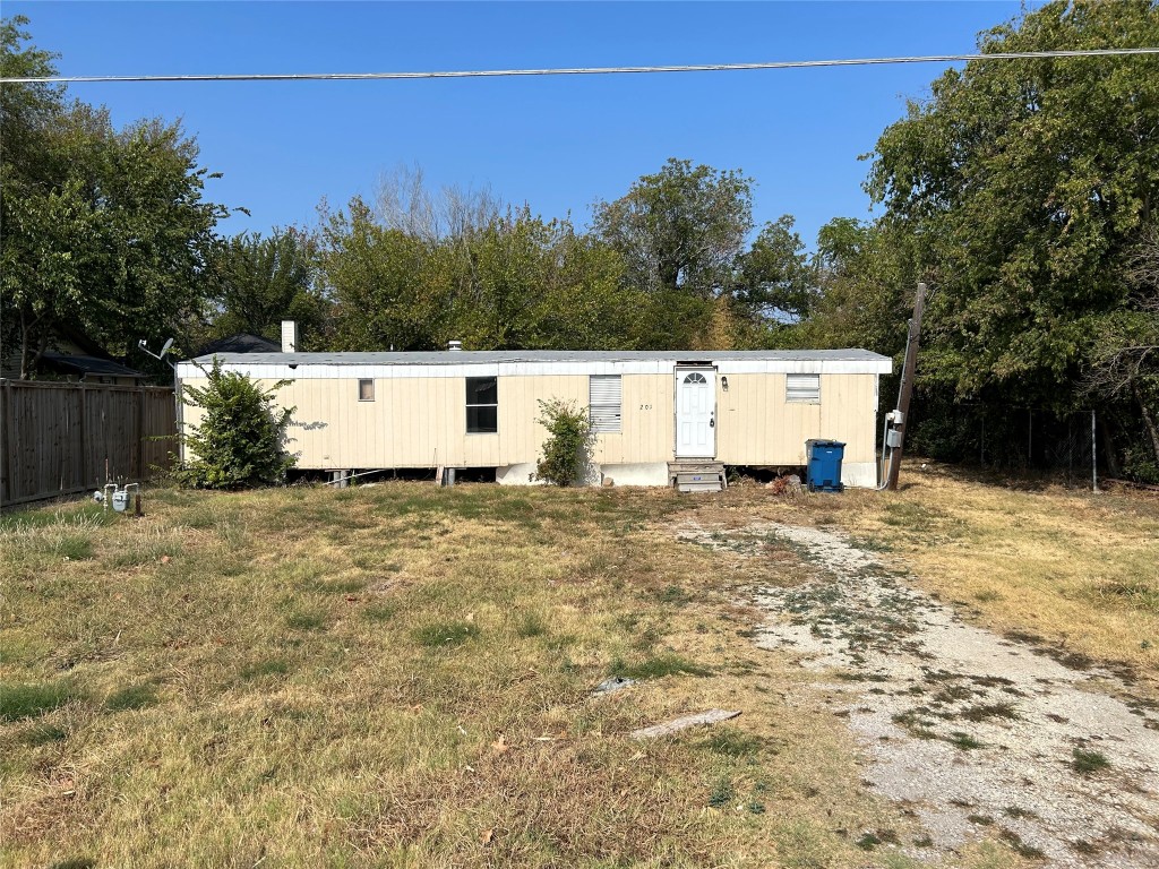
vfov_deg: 53.1
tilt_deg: -4.1
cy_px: 434
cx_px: 580
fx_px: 871
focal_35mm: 26
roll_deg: +0.6
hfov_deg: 67.3
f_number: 1.5
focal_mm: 5.7
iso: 50
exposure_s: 1/6579
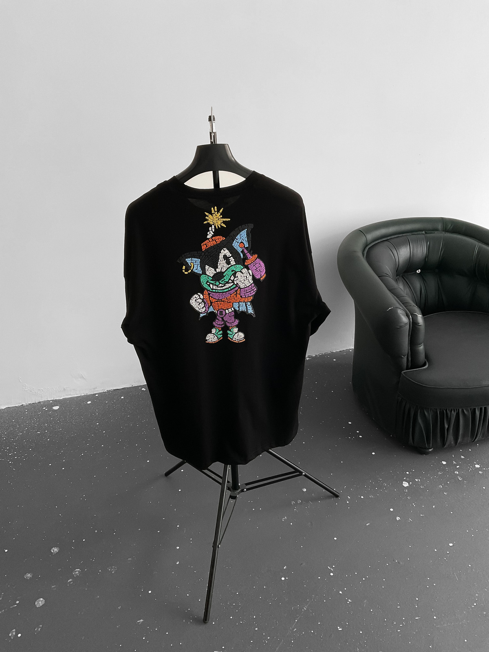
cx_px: 244
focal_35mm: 29
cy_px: 326
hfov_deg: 48.2
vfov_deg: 61.7
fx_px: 546
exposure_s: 1/60
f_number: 1.8
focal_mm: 3
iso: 64
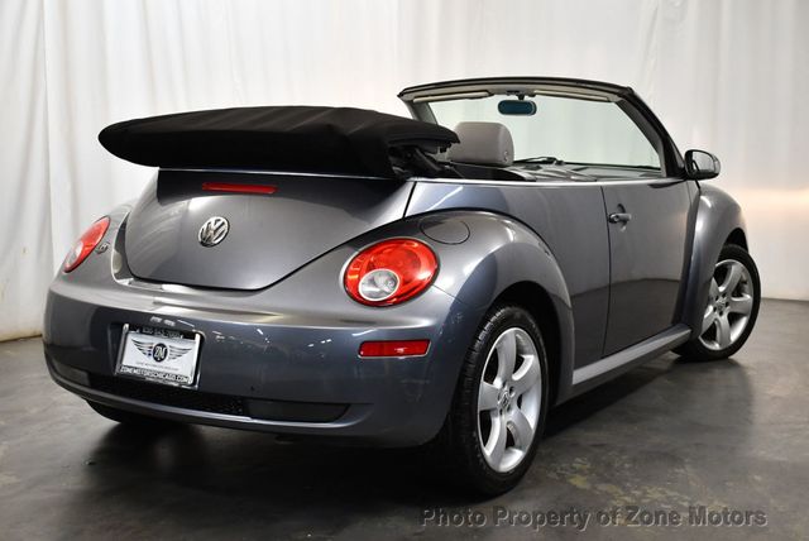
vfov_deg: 26.0
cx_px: 404
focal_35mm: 52
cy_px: 270
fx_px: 1170
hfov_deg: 38.2
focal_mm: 26
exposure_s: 1/125
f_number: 4
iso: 1000
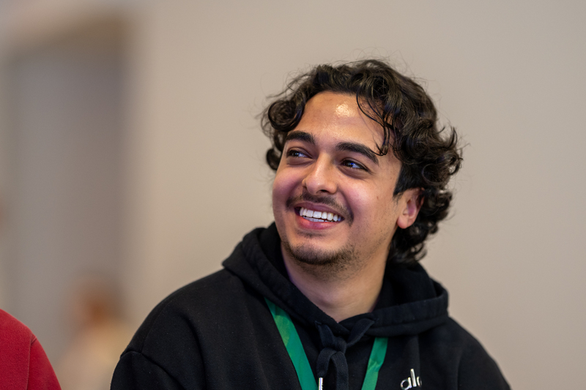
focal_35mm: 155
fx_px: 2522
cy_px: 166
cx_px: 309
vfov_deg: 8.9
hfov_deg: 13.3
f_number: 1.8
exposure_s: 1/320
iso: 800
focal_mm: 135
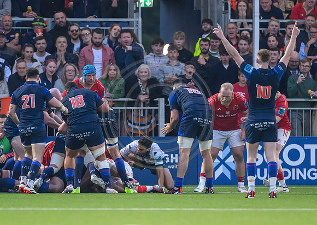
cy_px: 172
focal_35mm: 912
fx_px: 8195
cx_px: 150
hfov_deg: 2.2
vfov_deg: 1.6
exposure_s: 1/1000
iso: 5000
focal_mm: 560
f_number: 4
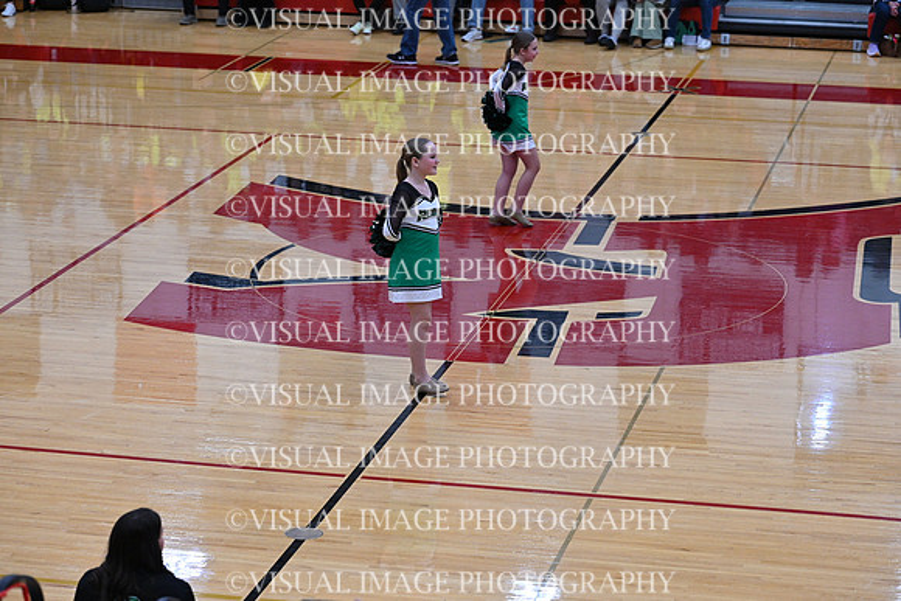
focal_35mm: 105
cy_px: 300
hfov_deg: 19.5
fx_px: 2628
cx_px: 450
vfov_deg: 13.0
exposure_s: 1/400
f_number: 4
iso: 4000
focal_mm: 105
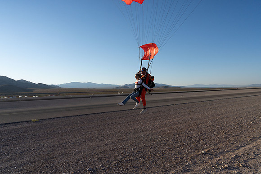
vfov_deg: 53.2
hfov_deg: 73.7
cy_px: 87
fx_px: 174
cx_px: 130
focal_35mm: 24
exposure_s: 1/2000
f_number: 9
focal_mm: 24
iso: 800
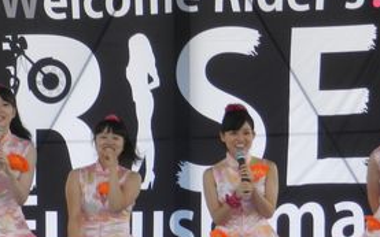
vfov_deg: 4.9
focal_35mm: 268
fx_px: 2775
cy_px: 257
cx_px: 156
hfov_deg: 7.8
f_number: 4.6
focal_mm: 17.7
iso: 160
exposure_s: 1/250
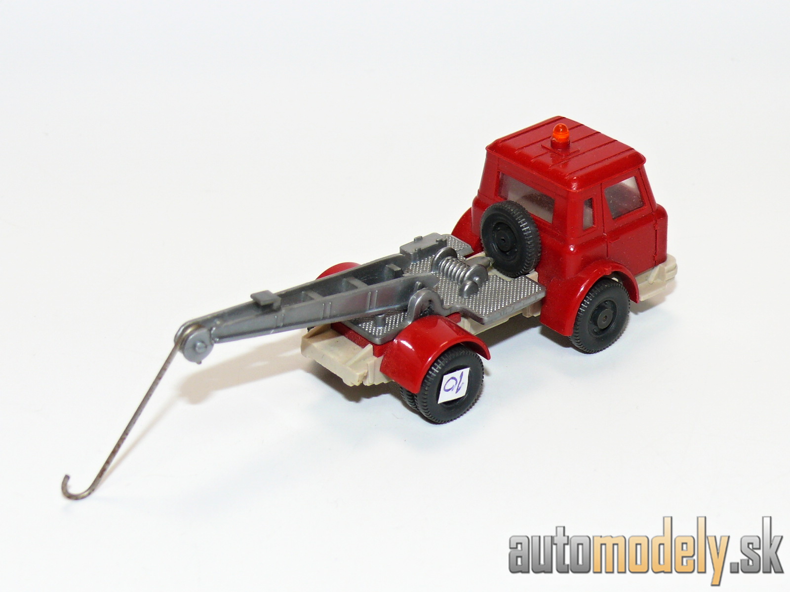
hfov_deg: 22.0
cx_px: 395
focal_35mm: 89
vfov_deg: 16.6
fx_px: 2031
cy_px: 296
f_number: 4
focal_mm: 12.5
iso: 100
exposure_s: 1/30
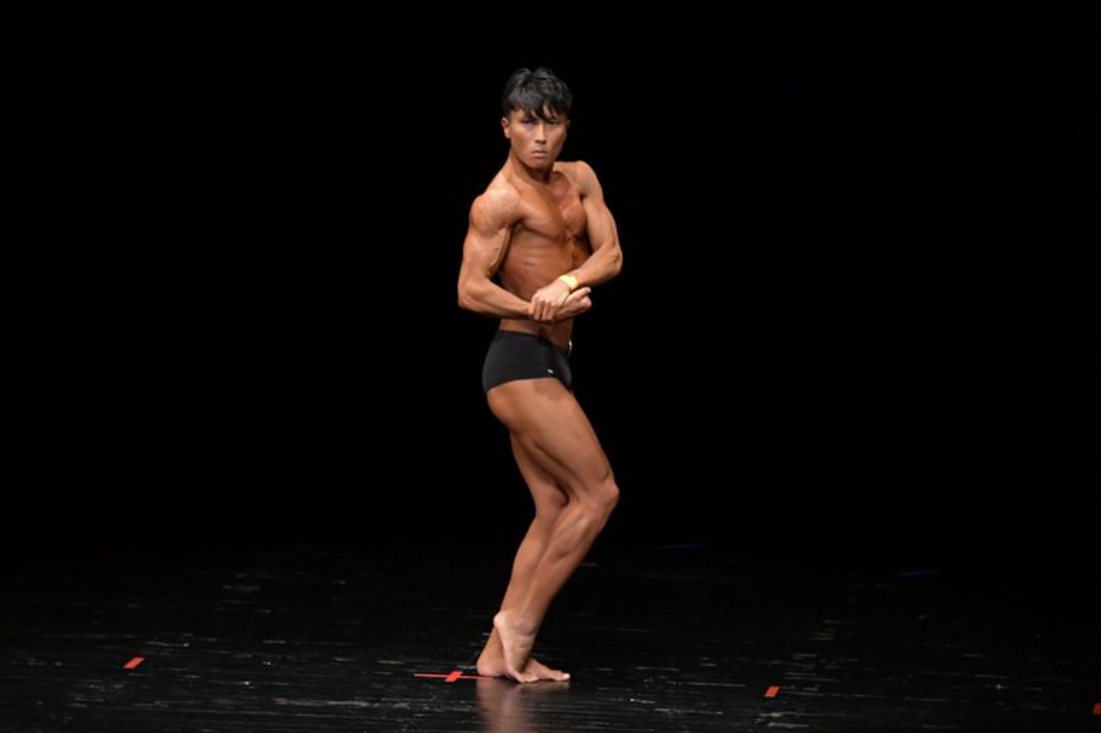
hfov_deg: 7.2
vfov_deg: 4.8
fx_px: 8712
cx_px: 550
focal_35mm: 285
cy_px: 366
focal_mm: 190
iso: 3200
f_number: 5.6
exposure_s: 1/400
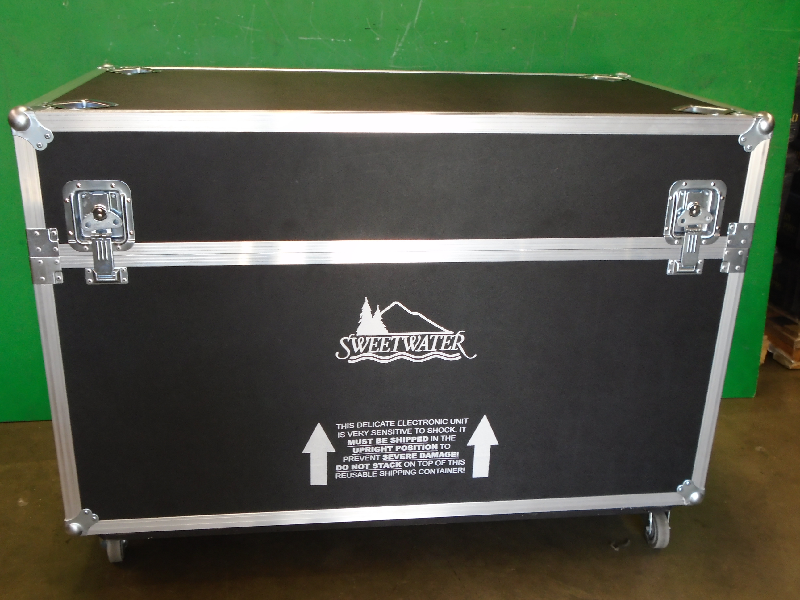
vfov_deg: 39.7
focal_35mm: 36
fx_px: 832
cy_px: 300
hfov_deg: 51.4
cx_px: 400
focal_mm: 6.4
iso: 200
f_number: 3.8
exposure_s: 1/40
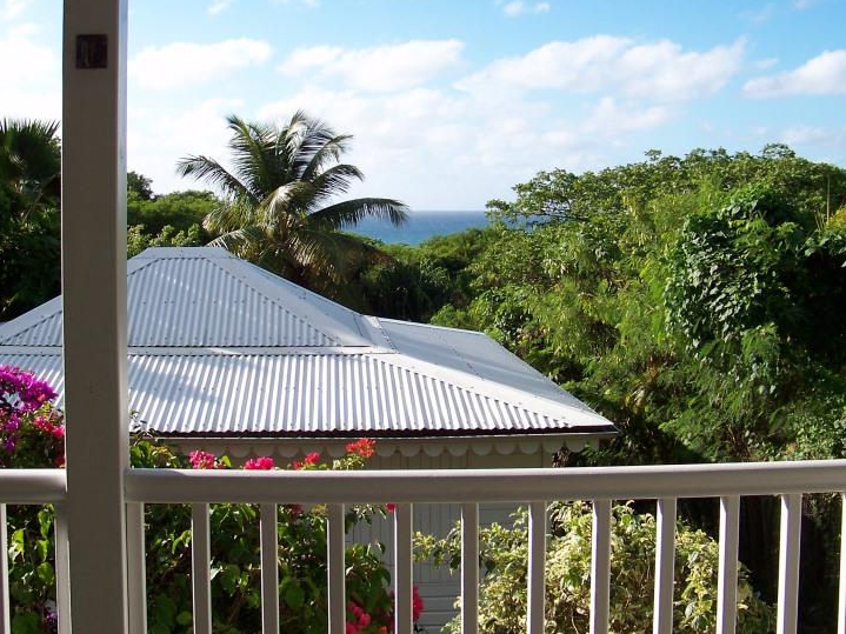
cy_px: 268
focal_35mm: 47
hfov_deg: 40.4
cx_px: 372
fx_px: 1148
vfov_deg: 30.8
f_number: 2.8
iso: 64
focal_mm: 5.85
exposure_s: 1/800
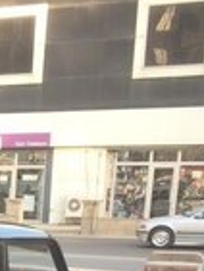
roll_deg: -1.3
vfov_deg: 17.7
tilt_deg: -16.6
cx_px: -139
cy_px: 373
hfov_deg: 13.4
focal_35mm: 102
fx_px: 800
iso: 32
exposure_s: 1/124
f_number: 2.2
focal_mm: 4.15
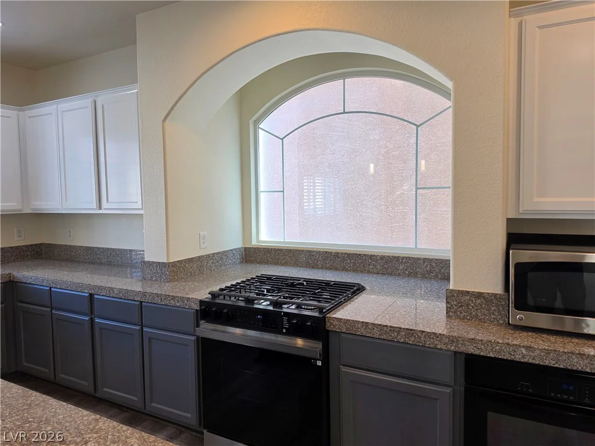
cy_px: 223
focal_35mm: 23
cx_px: 298
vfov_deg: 58.9
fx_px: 395
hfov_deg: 73.9
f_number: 1.4
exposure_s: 1/120
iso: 32
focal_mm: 6.5
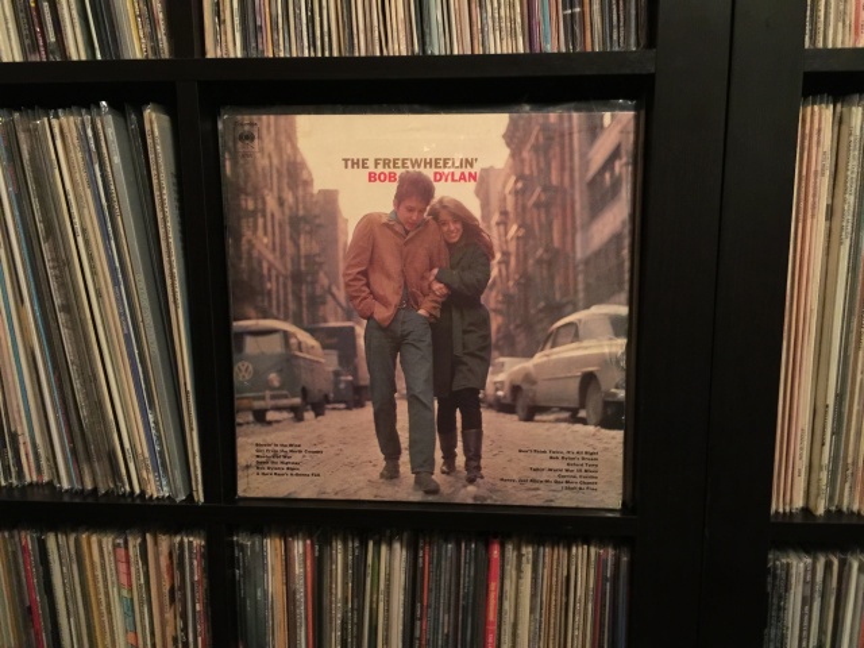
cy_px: 324
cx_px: 432
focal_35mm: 29
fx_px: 724
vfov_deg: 48.2
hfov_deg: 61.7
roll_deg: +0.6
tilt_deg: -10.8
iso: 125
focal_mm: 4.15
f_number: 2.2
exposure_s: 1/4
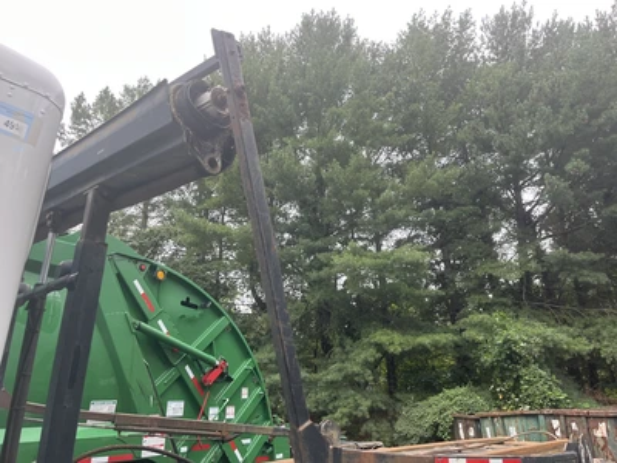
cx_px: 308
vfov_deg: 53.1
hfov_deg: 67.3
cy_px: 232
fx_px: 463
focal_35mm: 26
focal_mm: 5.1
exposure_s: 1/552
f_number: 1.6
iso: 50
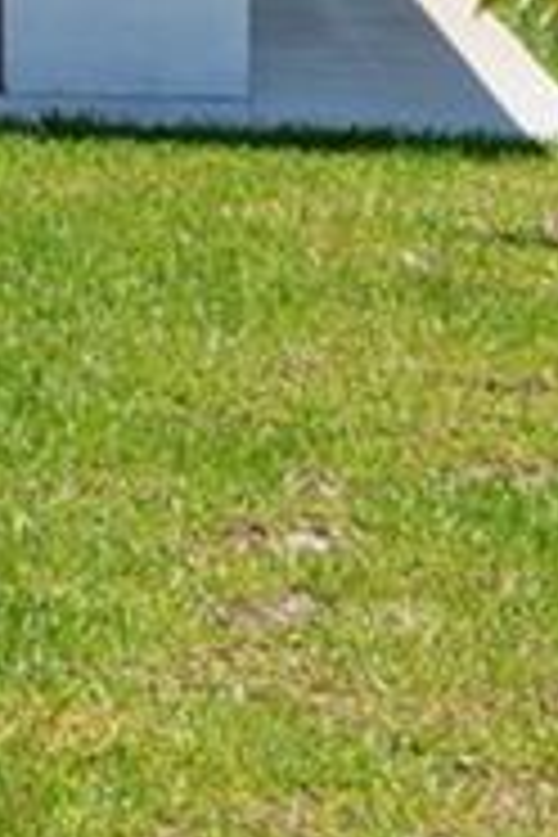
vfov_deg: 9.4
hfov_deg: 5.8
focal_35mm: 215
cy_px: -342
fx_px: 4998
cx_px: -1377
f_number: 8
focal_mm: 25
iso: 100
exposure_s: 1/2000
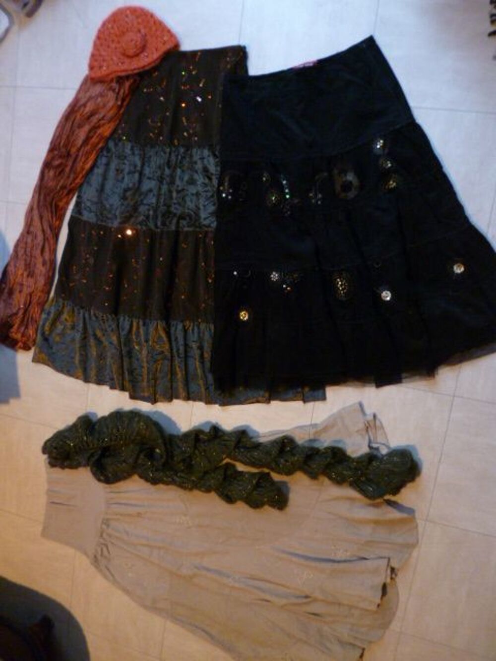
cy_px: 330
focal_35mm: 24
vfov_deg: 71.6
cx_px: 248
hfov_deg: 56.8
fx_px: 458
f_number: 2.5
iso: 400
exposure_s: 1/8
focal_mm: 4.3
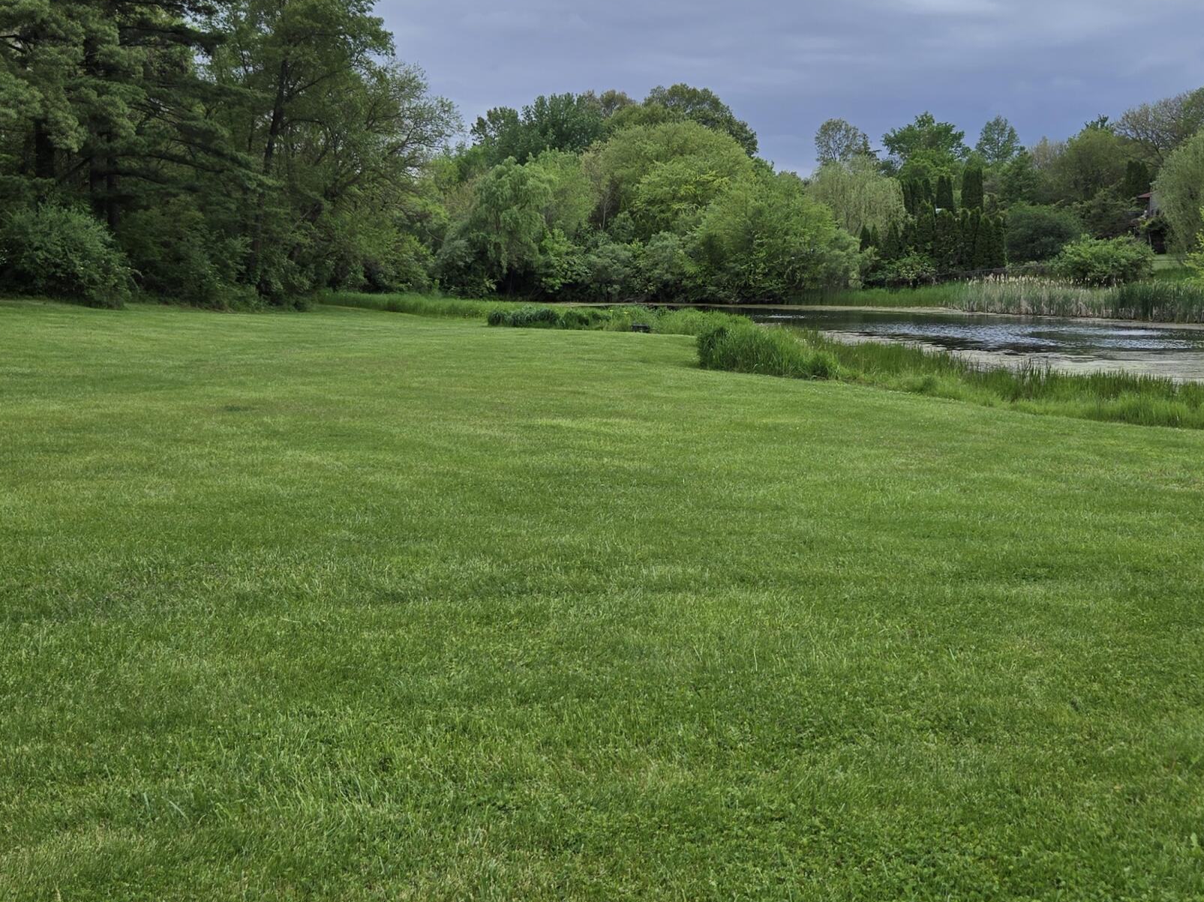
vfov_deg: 33.4
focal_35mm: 43
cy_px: 341
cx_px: 693
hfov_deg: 43.7
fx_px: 1495
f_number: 1.8
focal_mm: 5.4
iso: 25
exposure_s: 1/1073
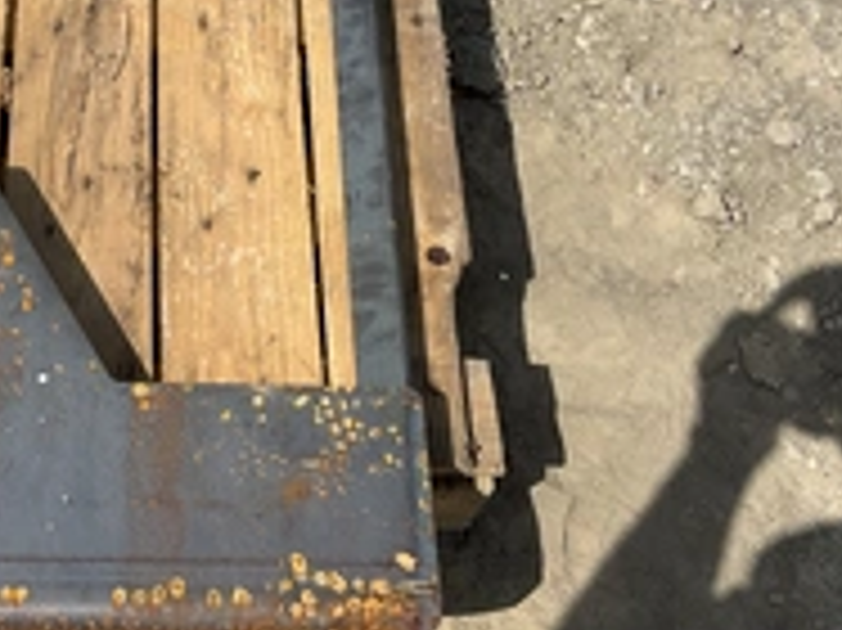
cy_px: 76
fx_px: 1507
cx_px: 176
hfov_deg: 30.5
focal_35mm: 62
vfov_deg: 23.1
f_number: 1.8
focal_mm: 3
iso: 25
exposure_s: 1/2667
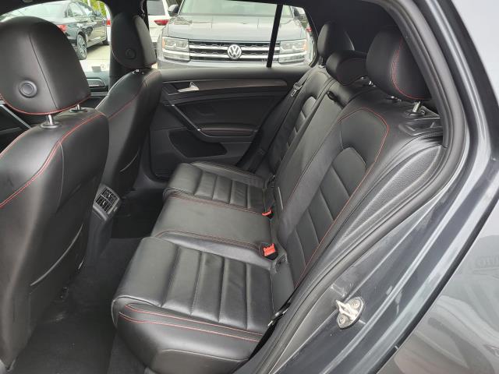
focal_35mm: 26
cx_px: 250
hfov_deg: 67.3
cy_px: 187
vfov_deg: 53.1
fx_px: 375
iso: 100
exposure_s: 1/120
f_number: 1.8
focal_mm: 5.4
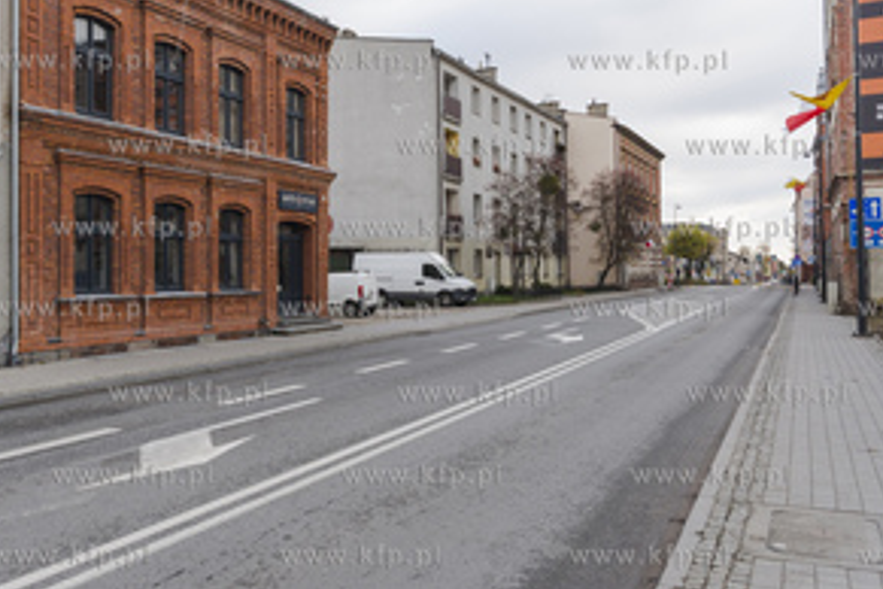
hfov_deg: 56.0
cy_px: 187
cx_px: 294
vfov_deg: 39.4
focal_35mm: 33
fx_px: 809
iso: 400
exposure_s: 1/400
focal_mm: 24
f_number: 4.5
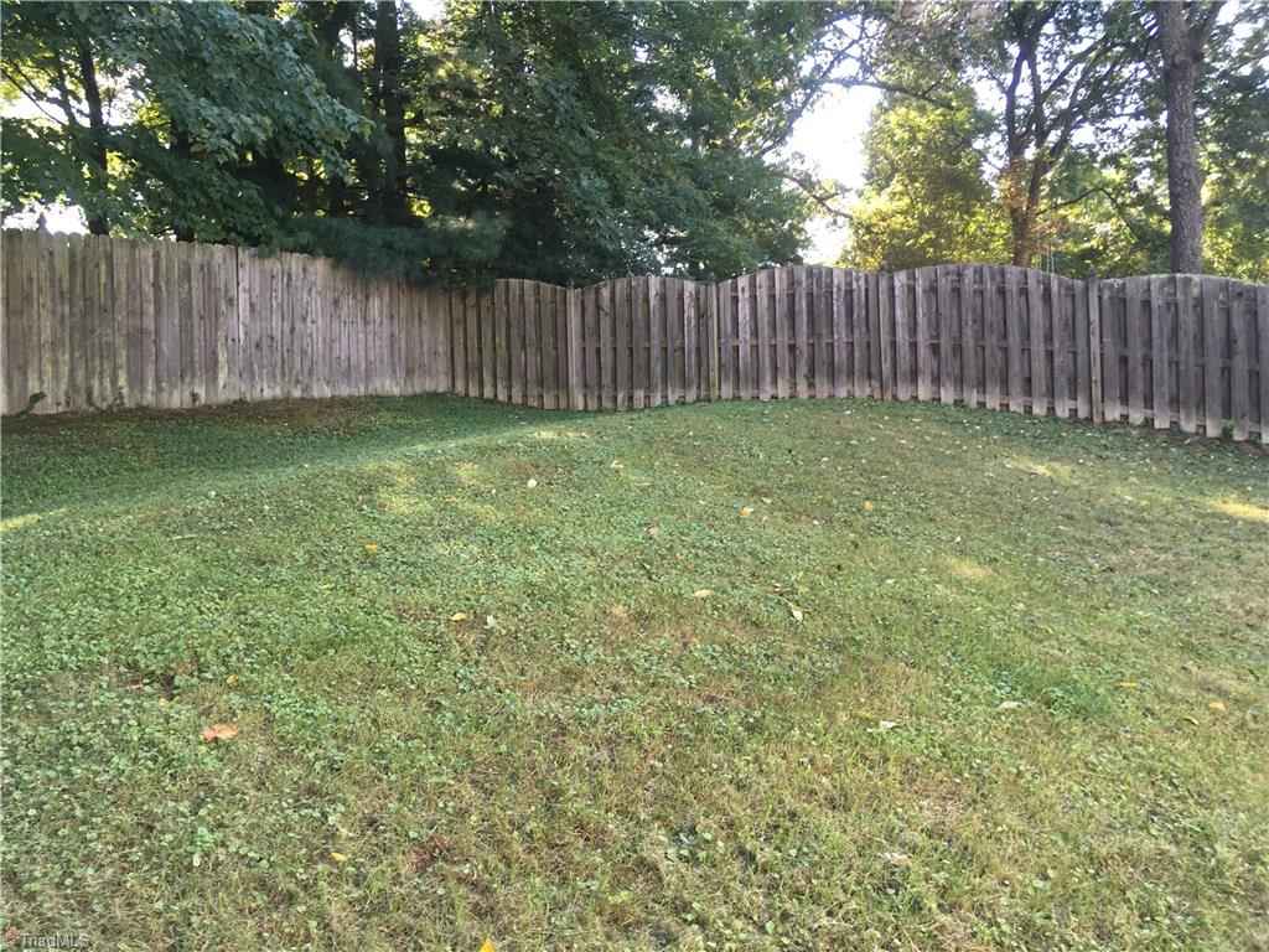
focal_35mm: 29
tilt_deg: -1.1
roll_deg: +0.9
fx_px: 1063
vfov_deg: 48.2
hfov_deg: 61.7
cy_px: 476
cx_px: 634
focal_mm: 4.15
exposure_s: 1/120
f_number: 2.2
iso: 40
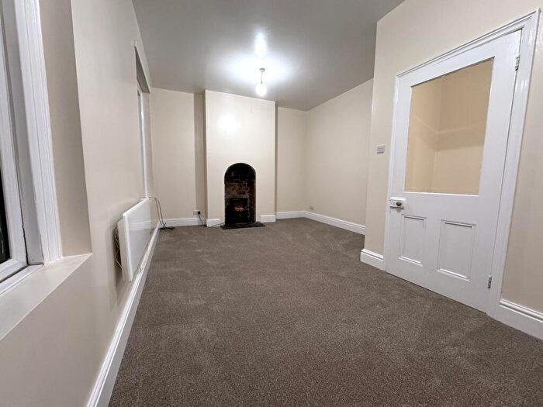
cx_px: 272
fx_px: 220
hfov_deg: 102.1
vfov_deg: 85.7
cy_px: 204
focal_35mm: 14
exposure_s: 1/50
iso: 320
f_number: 2.2
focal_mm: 2.22
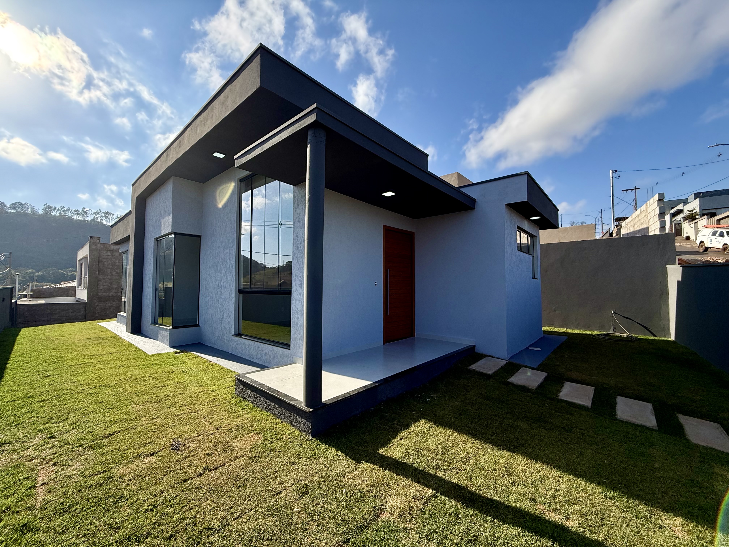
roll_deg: +0.4
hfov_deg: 102.1
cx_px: 364
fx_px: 295
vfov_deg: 85.7
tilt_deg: +3.2
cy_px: 274
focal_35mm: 14
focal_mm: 2.22
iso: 64
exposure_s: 1/1572
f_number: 2.2
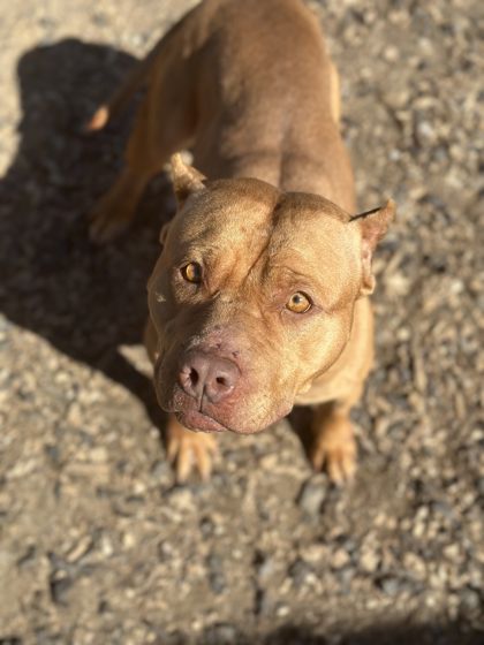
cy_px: 322
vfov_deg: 39.7
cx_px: 242
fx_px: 895
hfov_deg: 30.3
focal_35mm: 48
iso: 100
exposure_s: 1/5000
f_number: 1.78
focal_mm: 6.86
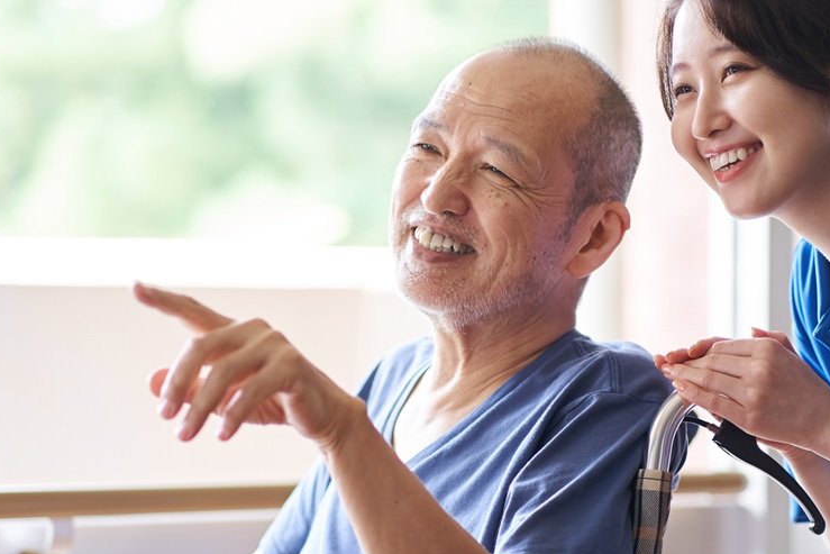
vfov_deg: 9.9
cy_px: 333
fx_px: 3182
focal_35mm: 138
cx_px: 464
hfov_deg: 14.9
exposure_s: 1/125
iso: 250
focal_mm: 85
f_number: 2.2
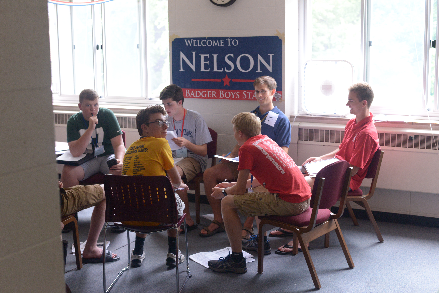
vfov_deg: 27.0
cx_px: 220
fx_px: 610
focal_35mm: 50
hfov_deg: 39.6
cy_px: 146
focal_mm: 50
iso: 2500
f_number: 4
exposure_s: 1/125
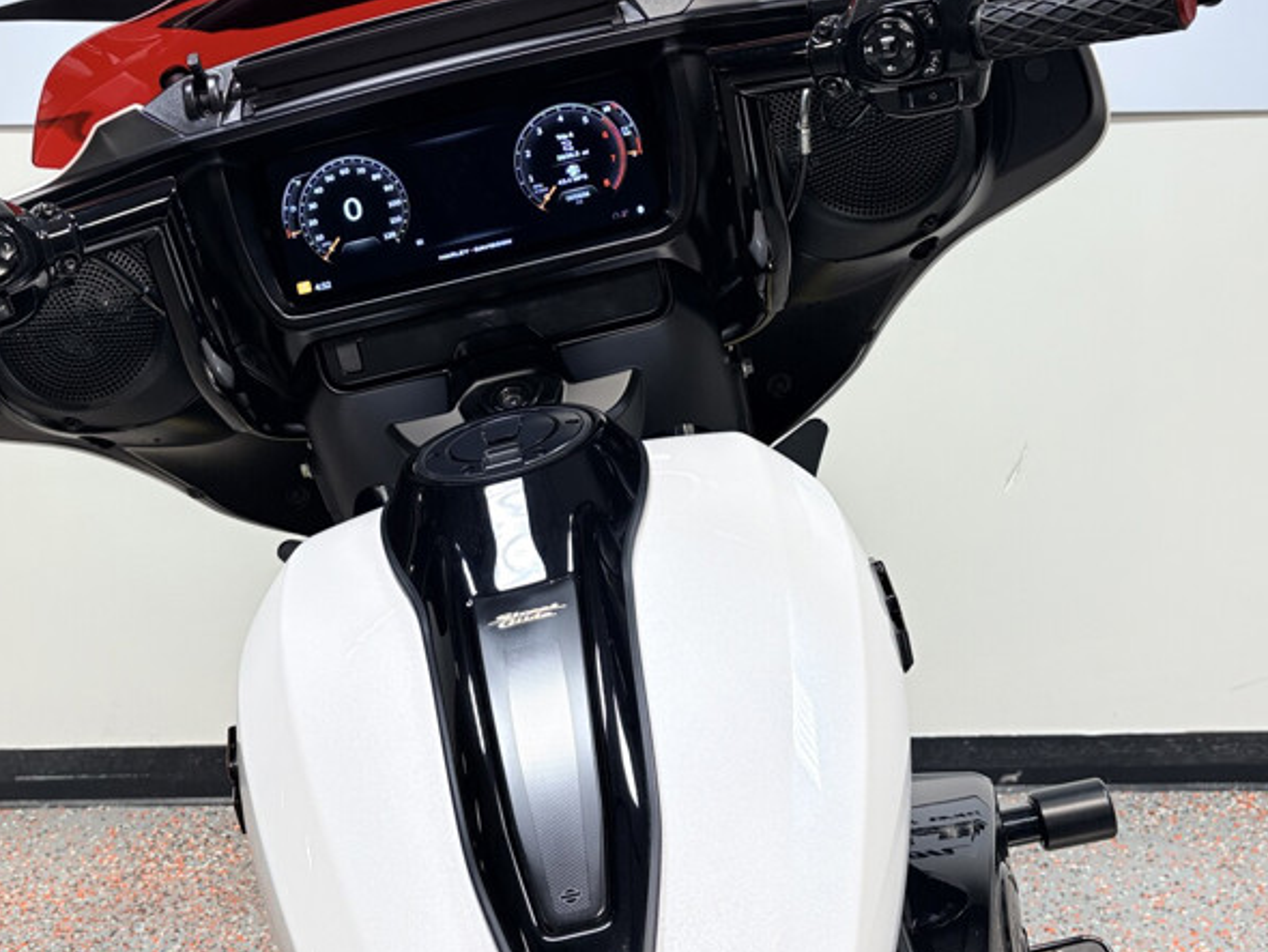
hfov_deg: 40.3
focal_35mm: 47
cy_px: 327
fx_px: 1722
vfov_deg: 30.7
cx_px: 523
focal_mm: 5.96
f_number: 1.6
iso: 40
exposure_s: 1/167
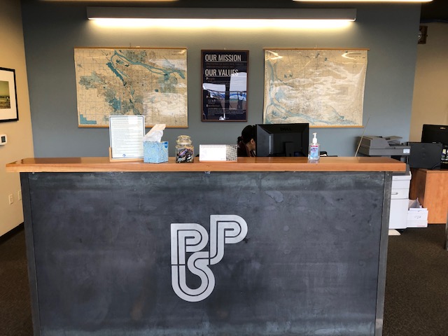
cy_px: 168
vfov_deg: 49.7
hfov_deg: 63.4
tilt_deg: -9.7
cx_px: 224
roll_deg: +0.6
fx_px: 362
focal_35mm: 28
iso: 40
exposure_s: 1/24
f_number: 1.8
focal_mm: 3.99
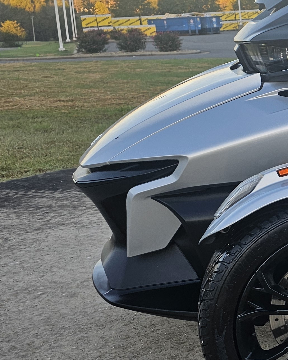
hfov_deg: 18.9
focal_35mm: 70
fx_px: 746
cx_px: 448
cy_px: 170
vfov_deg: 27.1
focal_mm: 6.3
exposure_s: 1/180
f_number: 1.7
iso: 25
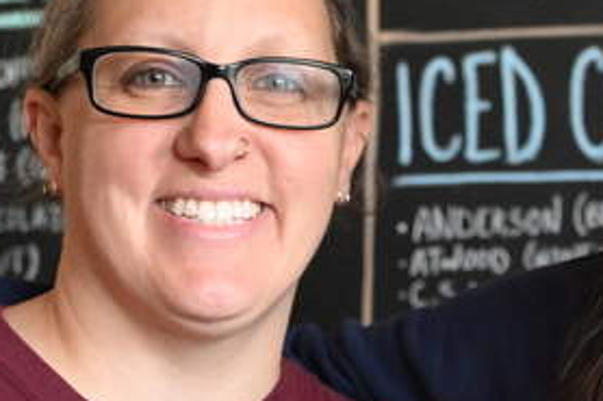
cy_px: 514
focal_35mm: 151
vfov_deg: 8.9
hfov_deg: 13.4
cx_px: 581
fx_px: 2528
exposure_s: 1/125
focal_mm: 35
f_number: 4
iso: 4500
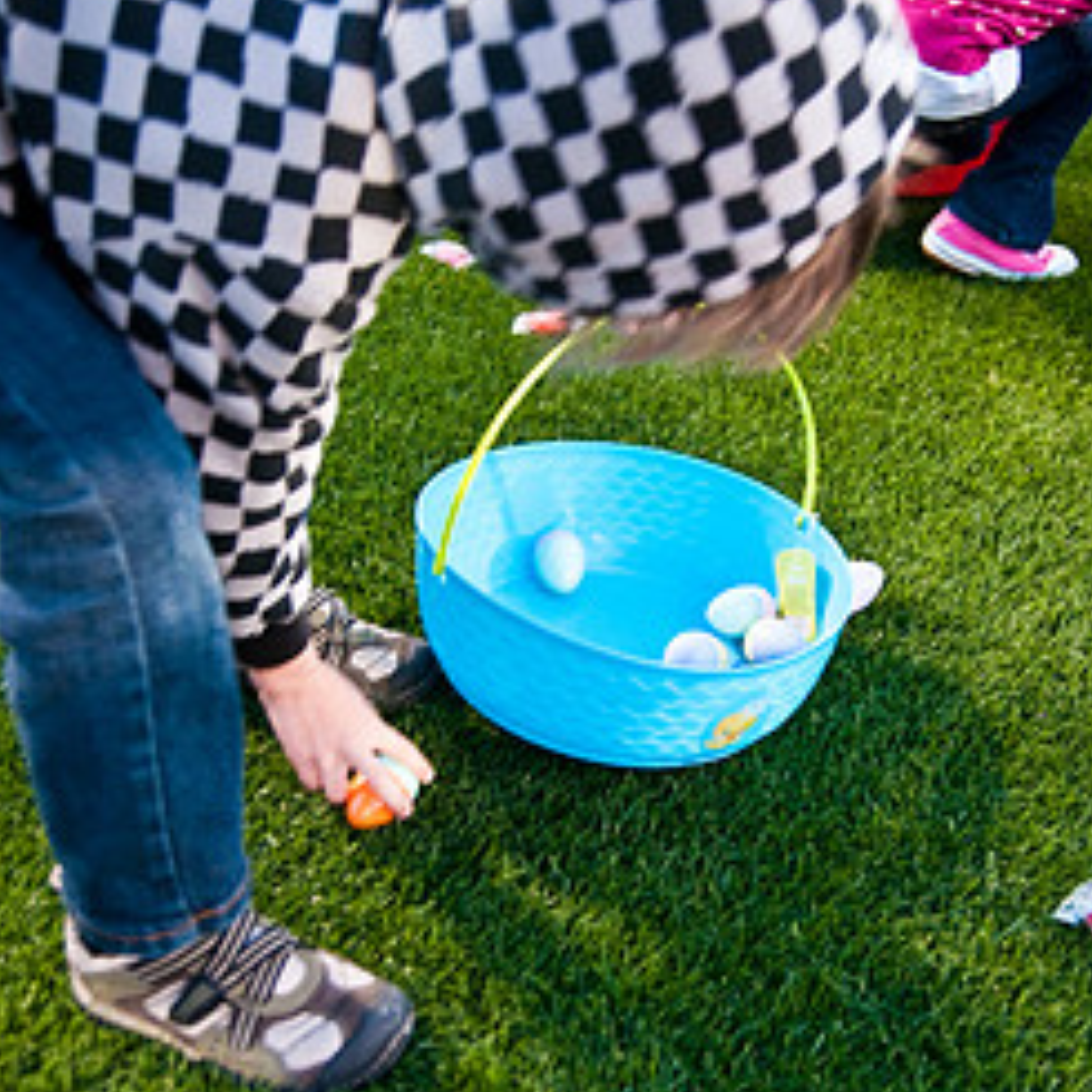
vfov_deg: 42.0
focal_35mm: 40
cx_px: 662
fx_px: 1420
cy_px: 615
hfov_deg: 41.8
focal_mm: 17
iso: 320
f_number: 2.8
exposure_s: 1/125
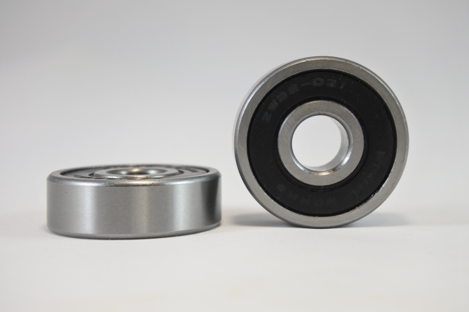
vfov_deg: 18.2
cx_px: 234
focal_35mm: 75
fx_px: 977
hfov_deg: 27.0
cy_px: 156
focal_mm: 27.9
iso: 500
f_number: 5.6
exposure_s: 1/125
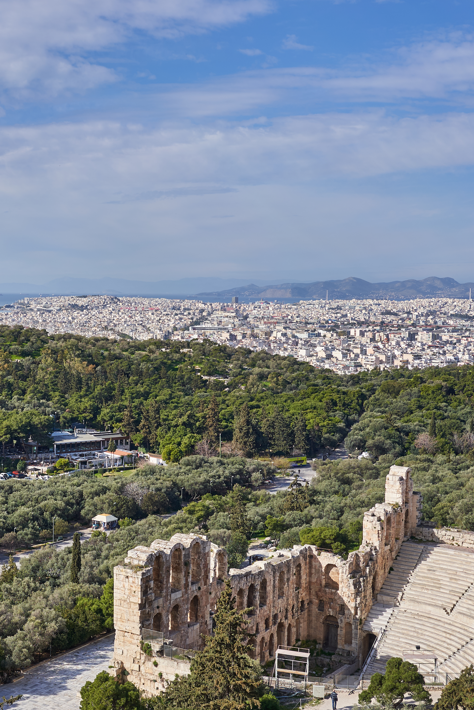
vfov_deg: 37.5
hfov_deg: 24.7
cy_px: 352
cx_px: 38
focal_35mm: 53
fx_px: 1046
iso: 100
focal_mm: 35
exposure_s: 1/500
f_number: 5.6
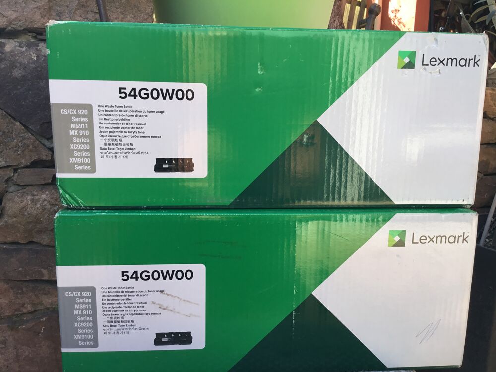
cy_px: 186
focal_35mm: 31
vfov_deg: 45.4
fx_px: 444
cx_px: 248
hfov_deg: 58.4
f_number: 2.4
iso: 25
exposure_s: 1/167
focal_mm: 3.3
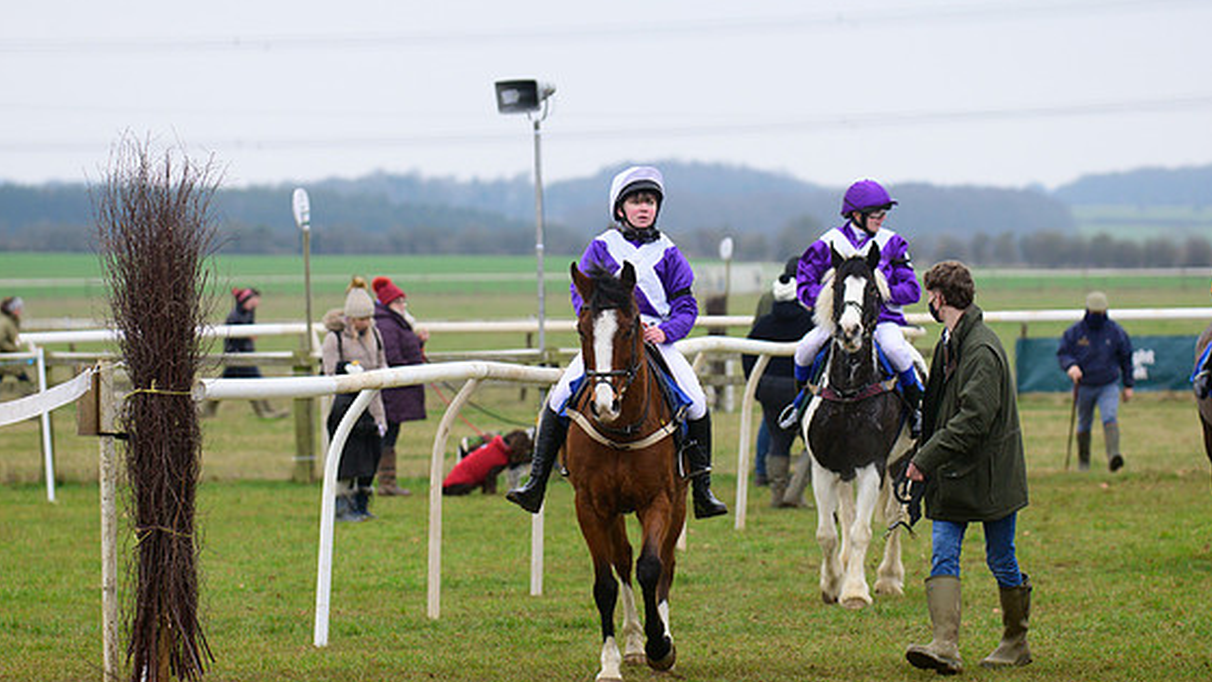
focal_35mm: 196
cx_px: 607
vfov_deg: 6.2
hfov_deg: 11.0
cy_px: 351
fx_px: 6299
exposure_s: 1/640
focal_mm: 155
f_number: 5
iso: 1250
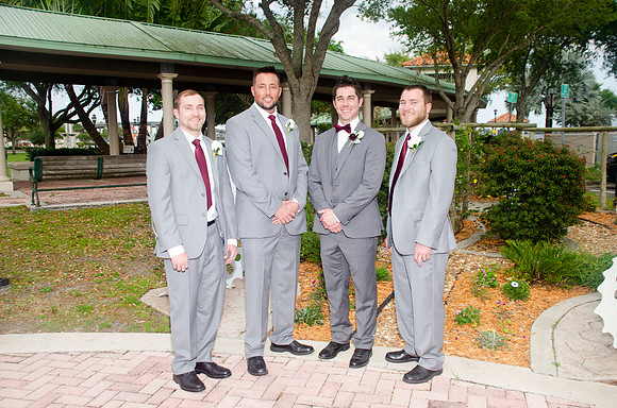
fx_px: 564
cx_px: 308
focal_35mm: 33
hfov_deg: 57.3
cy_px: 204
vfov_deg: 39.8
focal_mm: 22
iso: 100
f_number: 5.6
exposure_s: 1/250
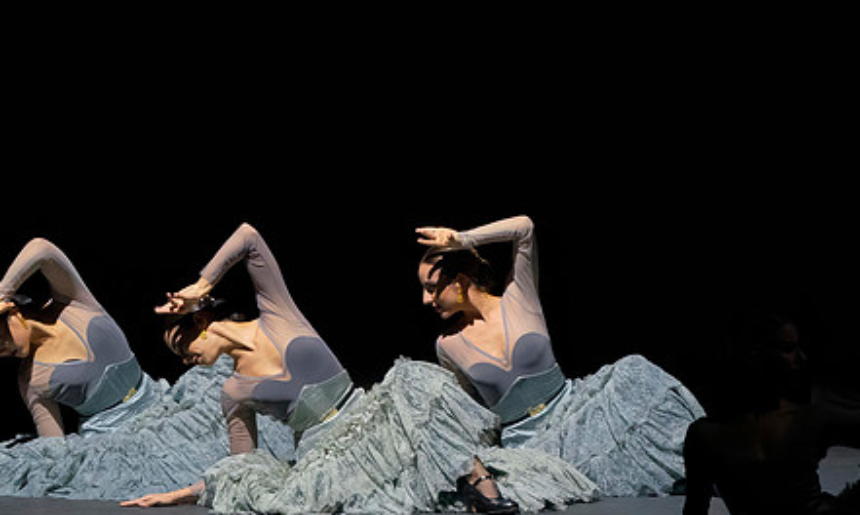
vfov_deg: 2.4
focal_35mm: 522
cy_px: 348
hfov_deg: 4.1
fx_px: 12092
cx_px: 548
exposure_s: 1/400
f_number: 8
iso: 10000
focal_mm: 300
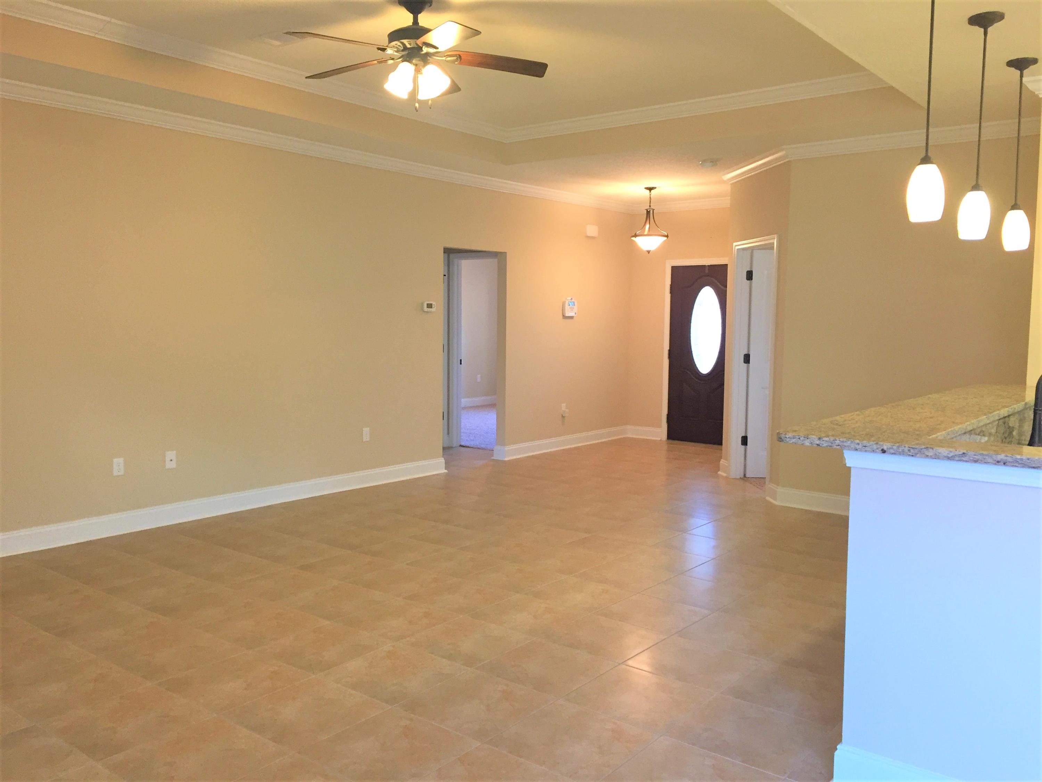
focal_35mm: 29
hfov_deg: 61.7
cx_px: 521
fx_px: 873
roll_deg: -1.2
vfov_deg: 48.2
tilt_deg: -5.8
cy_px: 391
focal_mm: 4.15
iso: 100
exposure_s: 1/30
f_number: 2.2
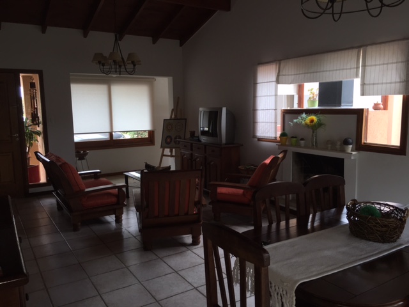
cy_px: 154
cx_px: 204
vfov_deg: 48.2
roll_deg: +0.3
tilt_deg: -7.8
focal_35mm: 29
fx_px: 343
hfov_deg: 61.7
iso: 32
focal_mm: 4.15
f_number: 2.2
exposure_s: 1/33
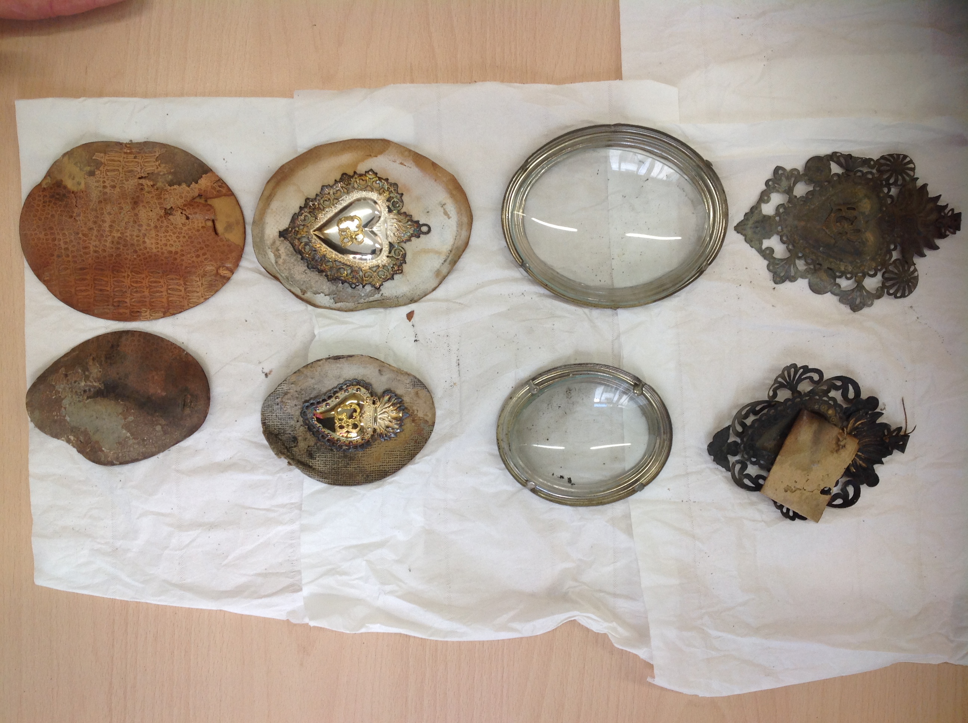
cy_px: 362
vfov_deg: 40.6
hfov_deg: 52.7
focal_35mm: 35
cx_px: 484
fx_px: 977
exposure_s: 1/25
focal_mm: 4.28
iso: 50
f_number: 2.4
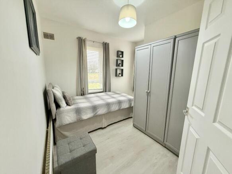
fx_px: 94
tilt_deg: -8.8
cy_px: 87
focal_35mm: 14
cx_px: 116
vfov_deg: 85.7
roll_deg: -0.3
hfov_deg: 102.1
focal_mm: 2.22
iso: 250
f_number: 2.2
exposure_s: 1/100
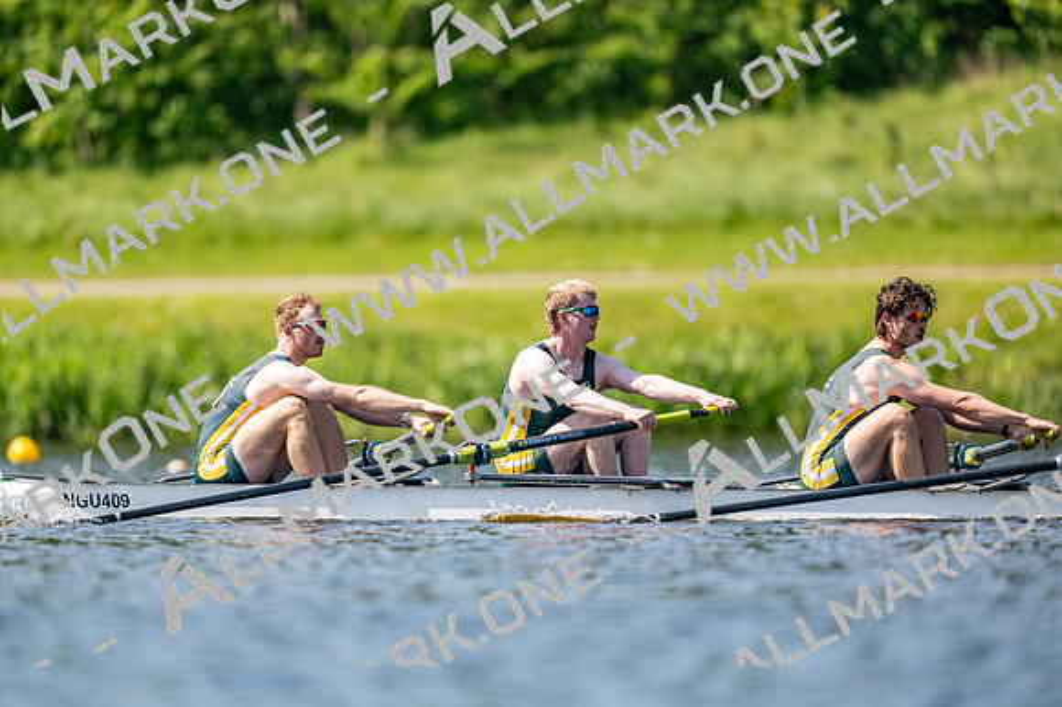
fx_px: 17693
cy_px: 354
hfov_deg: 3.4
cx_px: 531
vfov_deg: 2.3
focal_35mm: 600
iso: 400
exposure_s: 1/2500
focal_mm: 600
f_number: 4
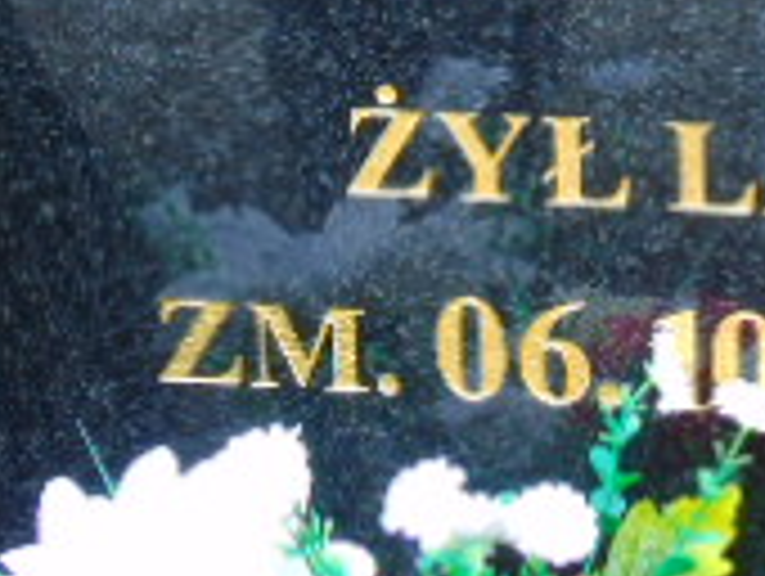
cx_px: 612
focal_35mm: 203
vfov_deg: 7.3
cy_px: -171
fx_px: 4493
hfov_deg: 9.7
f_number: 4.3
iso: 100
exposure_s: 1/30
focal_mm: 9.6
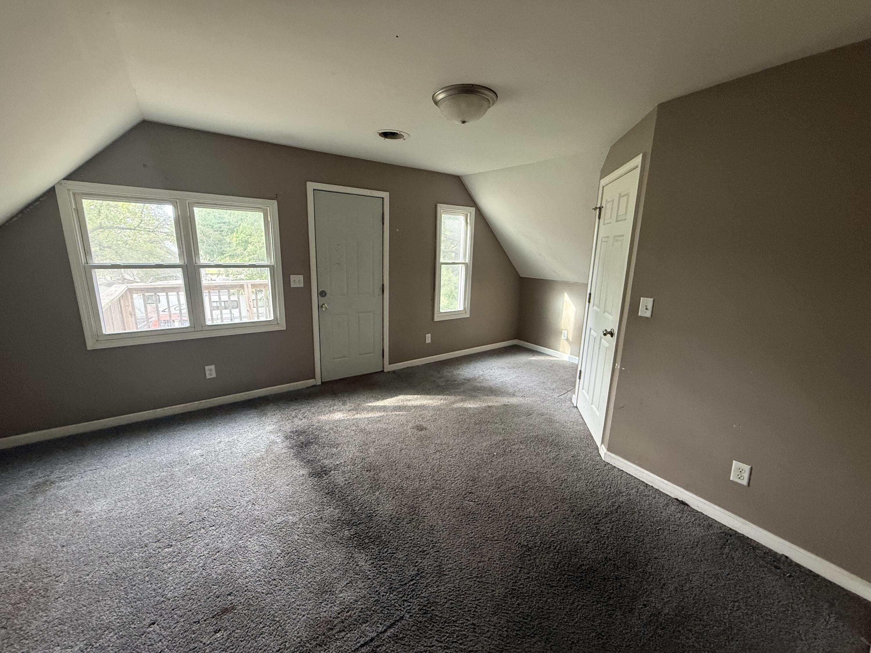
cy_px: 326
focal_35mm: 14
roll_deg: -1.6
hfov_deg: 102.1
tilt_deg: -12.3
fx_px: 352
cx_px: 436
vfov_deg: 85.7
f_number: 2.2
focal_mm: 2.22
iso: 400
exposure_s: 1/60
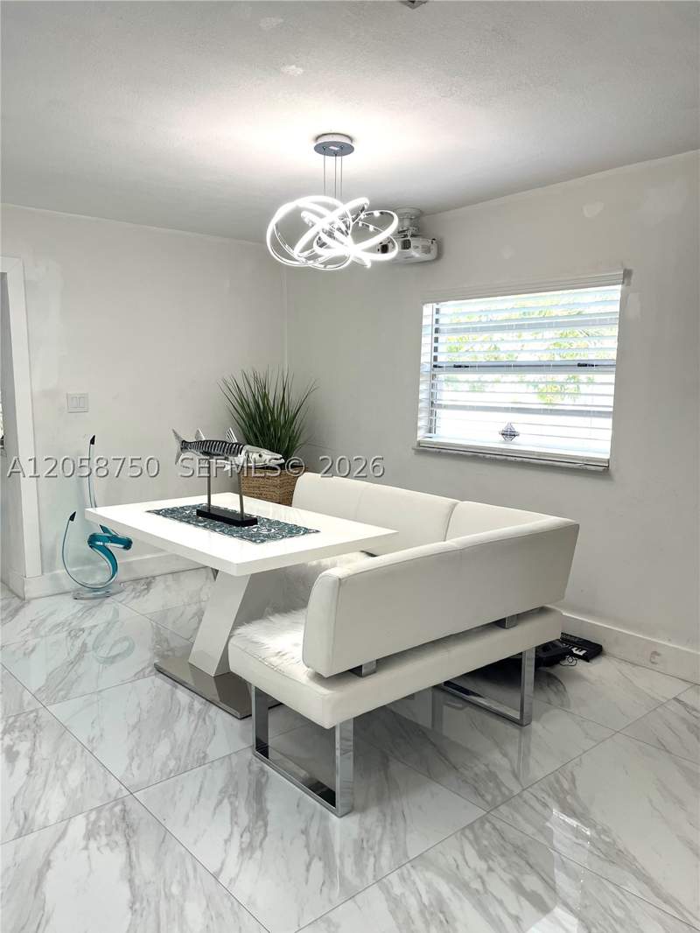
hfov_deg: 53.1
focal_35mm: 26
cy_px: 466
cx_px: 350
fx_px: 701
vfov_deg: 67.3
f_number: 1.6
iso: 64
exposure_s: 1/141
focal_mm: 5.1
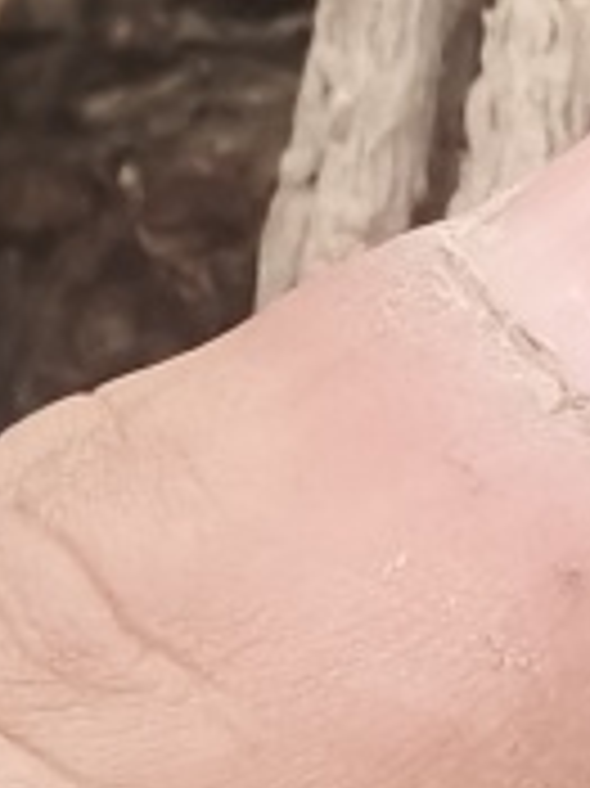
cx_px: 1126
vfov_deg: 14.1
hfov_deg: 9.9
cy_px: 480
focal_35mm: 140
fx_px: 3185
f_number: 2
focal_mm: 2.32
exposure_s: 1/100
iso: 125
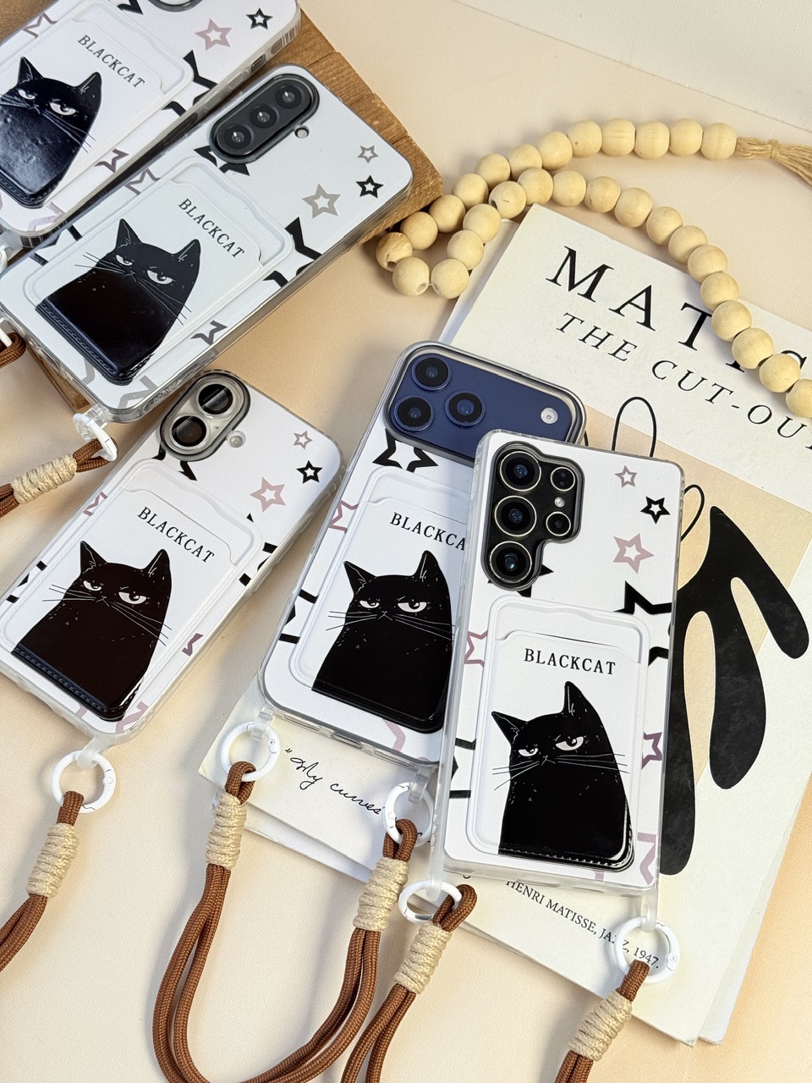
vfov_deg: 39.7
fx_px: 1501
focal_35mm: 48
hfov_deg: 30.3
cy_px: 542
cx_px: 406
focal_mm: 6.76
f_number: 1.78
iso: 80
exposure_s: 1/1838
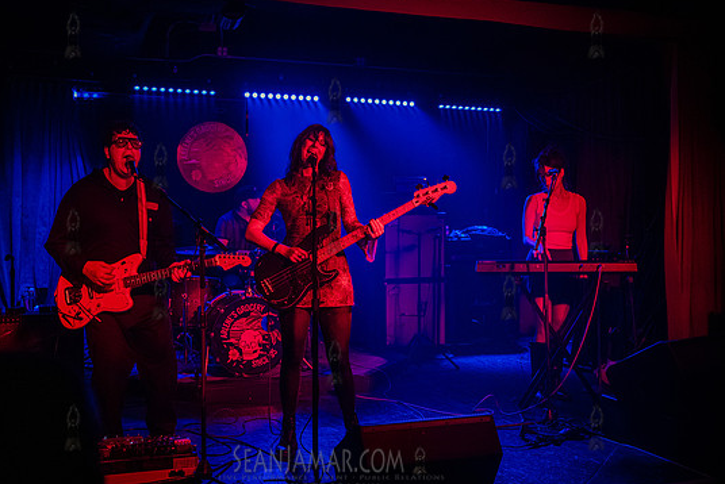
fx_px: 766
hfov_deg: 50.6
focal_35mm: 38
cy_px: 231
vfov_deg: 35.1
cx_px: 334
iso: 16000
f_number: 3.2
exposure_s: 1/320
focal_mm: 35
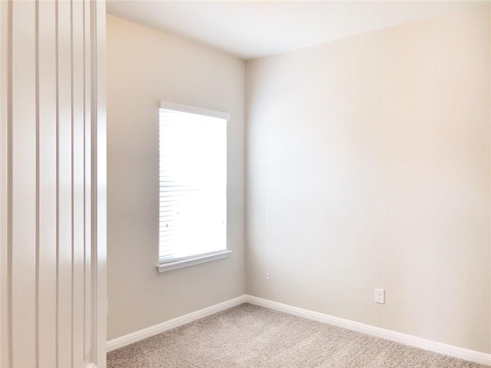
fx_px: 397
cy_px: 184
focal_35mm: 28
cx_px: 246
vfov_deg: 49.7
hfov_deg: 63.4
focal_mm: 4
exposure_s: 1/60
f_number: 1.8
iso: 32
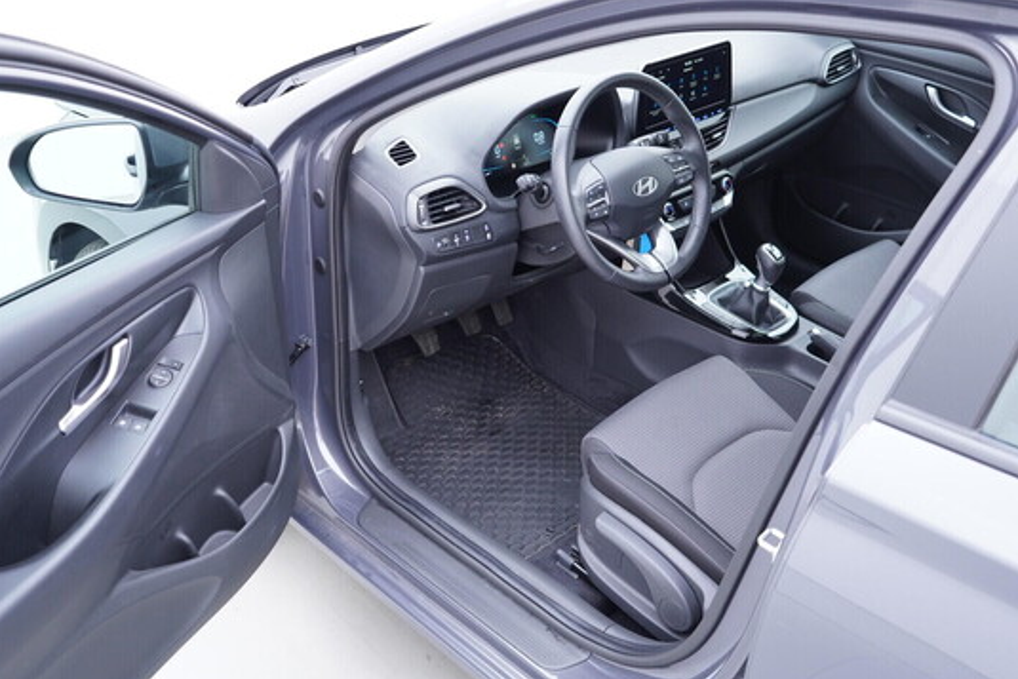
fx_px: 1046
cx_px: 508
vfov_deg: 36.0
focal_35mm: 37
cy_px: 332
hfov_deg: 51.9
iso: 400
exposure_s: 1/40
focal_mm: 24
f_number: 2.8
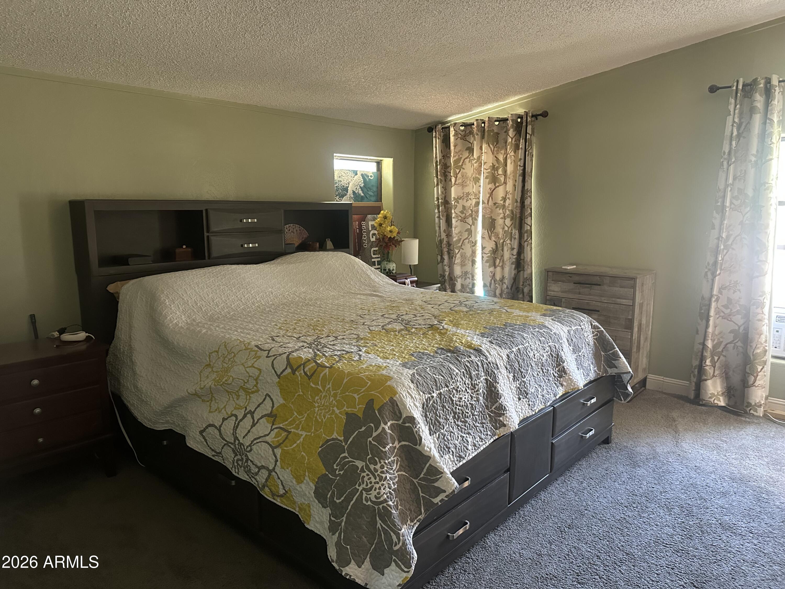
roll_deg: -0.2
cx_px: 392
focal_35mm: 24
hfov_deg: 71.6
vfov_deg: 56.8
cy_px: 294
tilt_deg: -8.0
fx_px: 544
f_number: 1.78
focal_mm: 6.86
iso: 640
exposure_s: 1/40
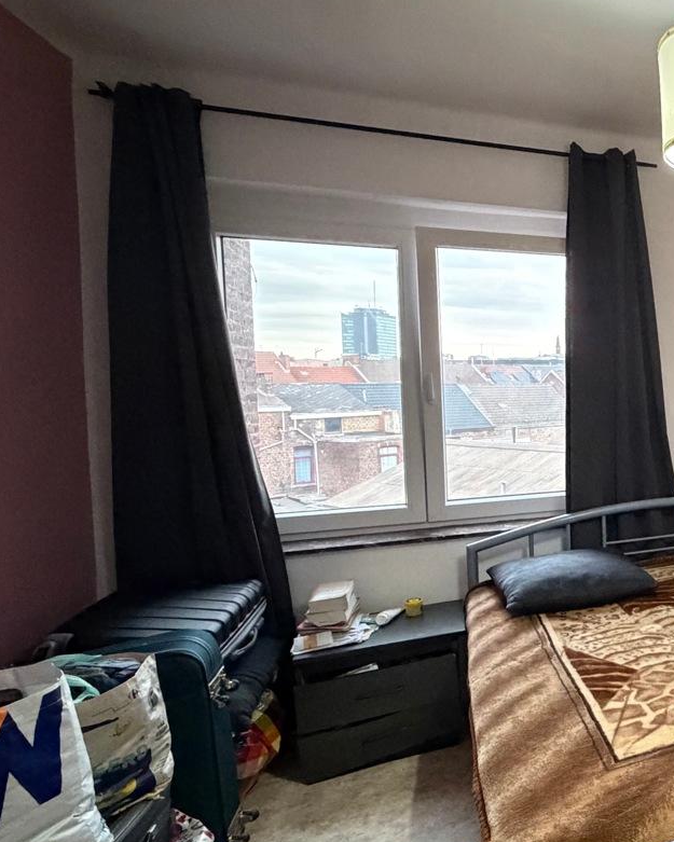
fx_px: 698
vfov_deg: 62.2
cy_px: 414
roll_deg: +0.8
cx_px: 808
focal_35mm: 28
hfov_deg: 38.3
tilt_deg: -2.3
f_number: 2.2
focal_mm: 2.22
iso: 1000
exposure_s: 1/50
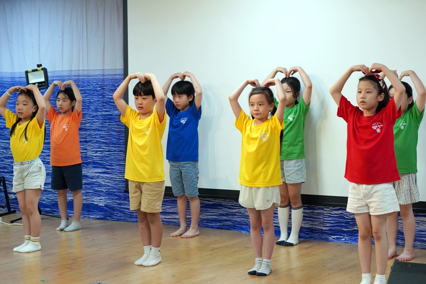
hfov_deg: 28.8
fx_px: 828
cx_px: 213
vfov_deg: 19.5
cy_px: 142
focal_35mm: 70
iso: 800
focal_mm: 70
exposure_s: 1/160
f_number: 4
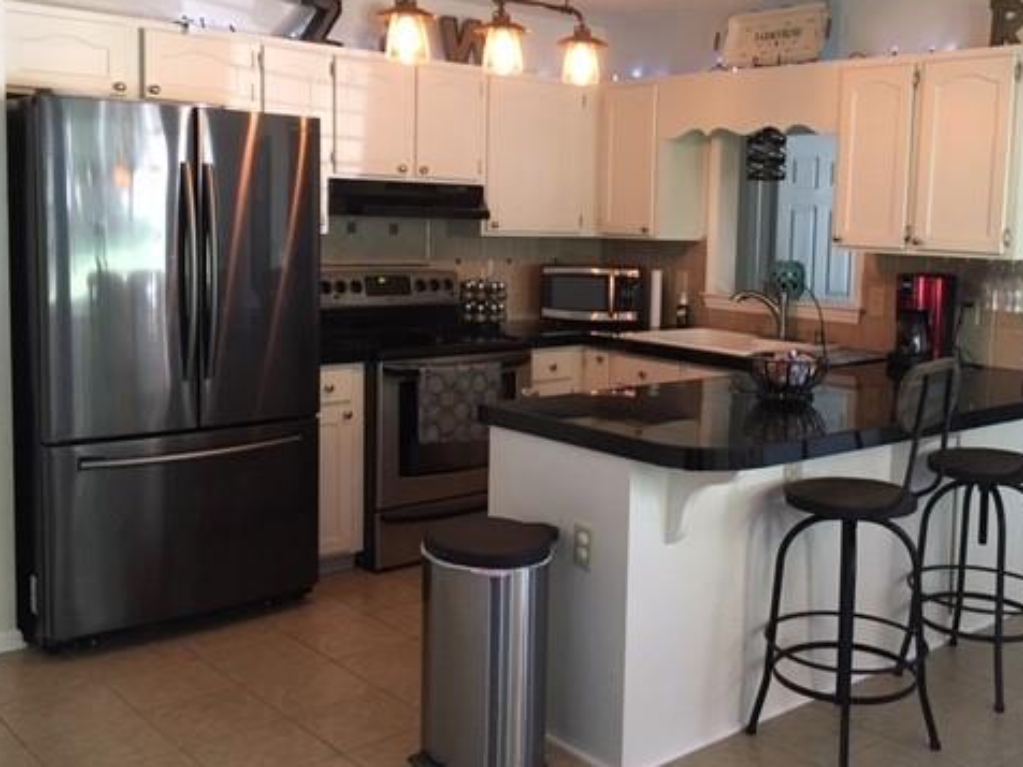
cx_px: 660
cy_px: 324
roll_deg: -1.6
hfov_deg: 47.3
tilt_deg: -6.8
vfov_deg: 36.7
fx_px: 1153
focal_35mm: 39
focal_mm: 4.15
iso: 160
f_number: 2.2
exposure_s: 1/30
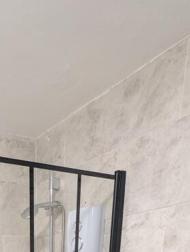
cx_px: -4
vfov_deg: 33.9
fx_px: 241
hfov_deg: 37.9
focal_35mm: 33
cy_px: 345
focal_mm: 2.23
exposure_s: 1/138
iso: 406
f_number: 1.95
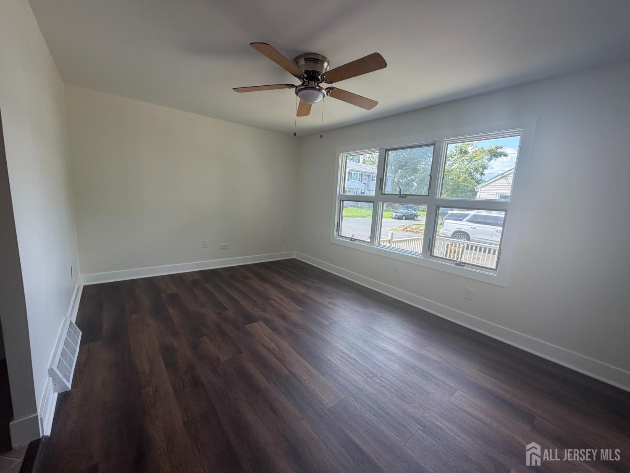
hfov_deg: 102.1
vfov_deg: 85.7
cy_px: 236
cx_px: 315
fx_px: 255
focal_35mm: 14
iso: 100
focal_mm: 2.22
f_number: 2.2
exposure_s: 1/121
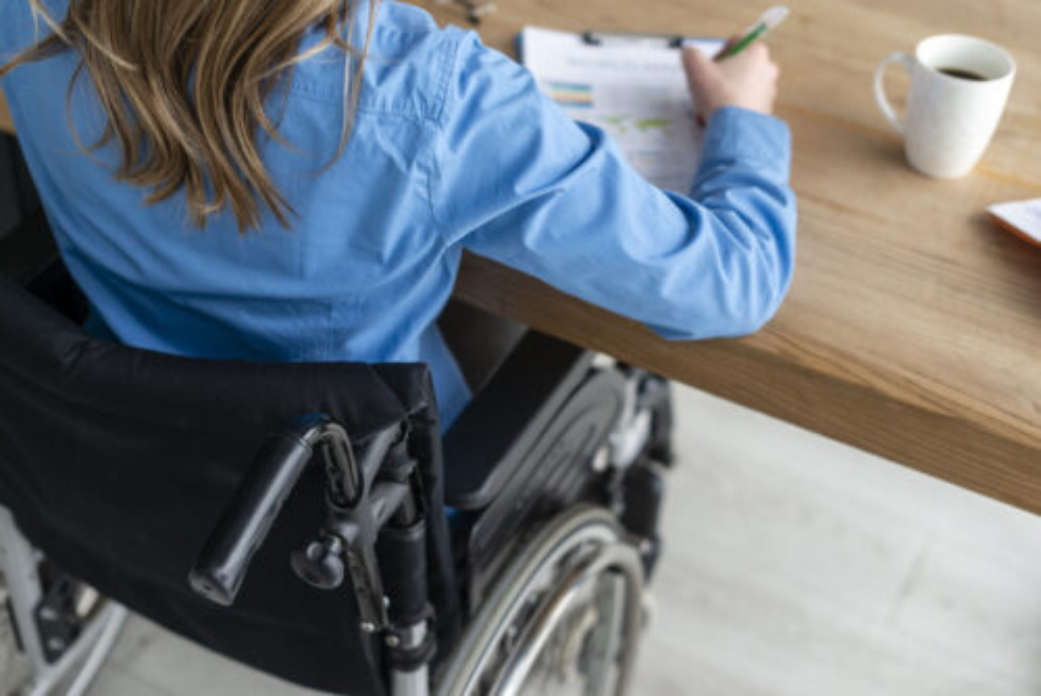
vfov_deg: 27.0
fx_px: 1447
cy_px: 348
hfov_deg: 39.6
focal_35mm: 50
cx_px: 520
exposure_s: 1/200
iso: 320
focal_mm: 50
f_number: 2.8
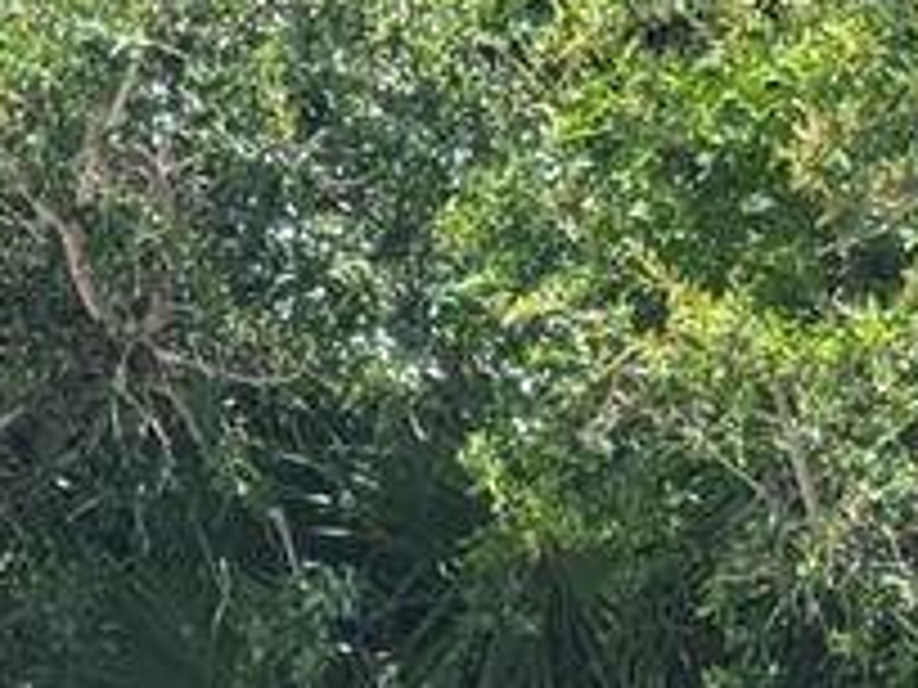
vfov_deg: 6.0
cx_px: 392
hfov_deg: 8.2
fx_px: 6391
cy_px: 1241
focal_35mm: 241
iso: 64
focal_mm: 6.76
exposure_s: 1/2611
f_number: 1.78
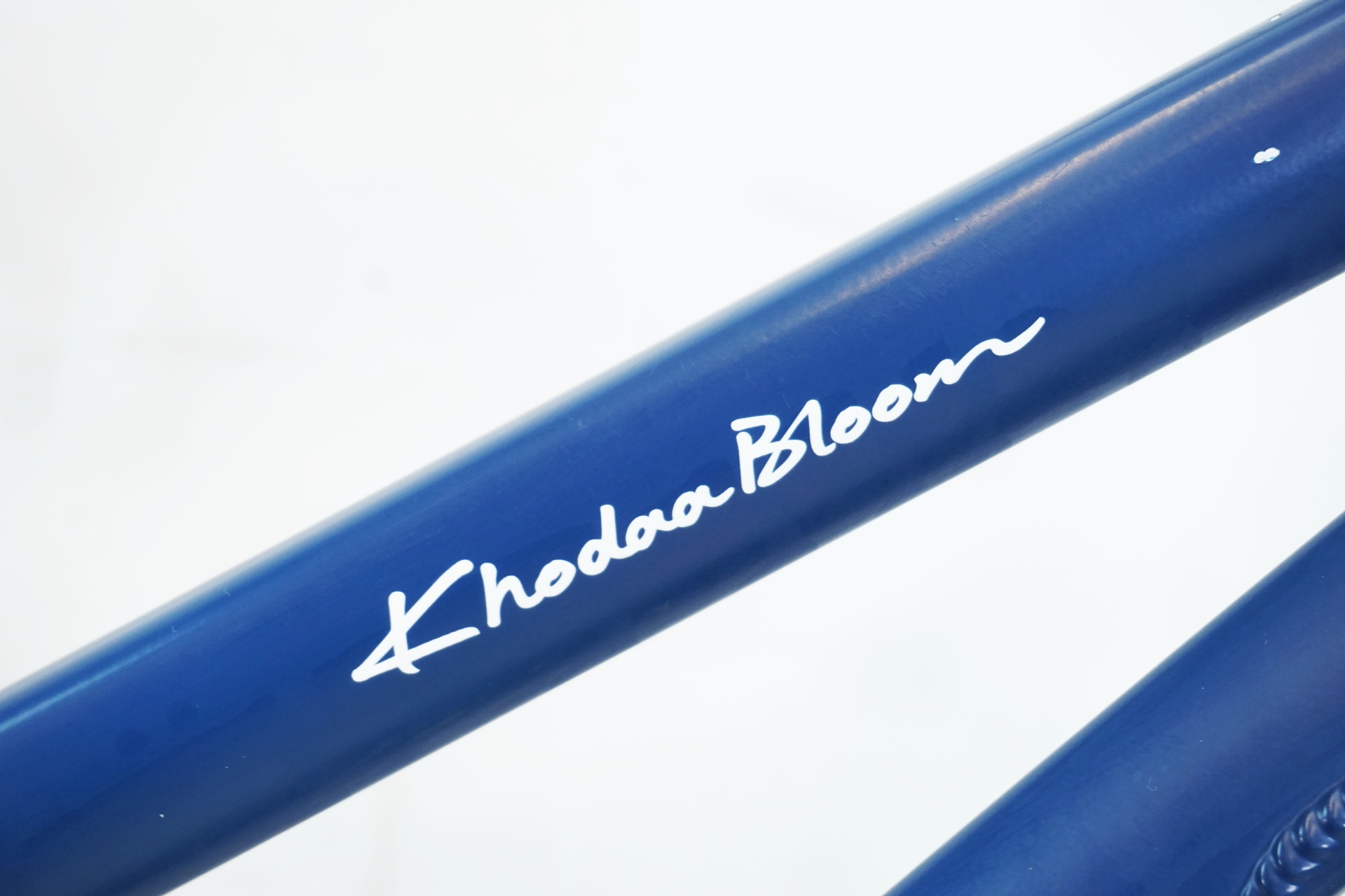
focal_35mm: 70
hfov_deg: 28.6
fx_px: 2634
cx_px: 672
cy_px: 448
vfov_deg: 19.3
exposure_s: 1/40
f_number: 6.3
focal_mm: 47
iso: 1000
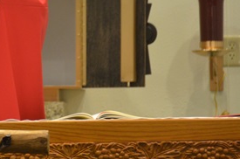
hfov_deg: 3.0
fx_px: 4643
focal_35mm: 698
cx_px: -18
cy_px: 66
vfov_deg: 2.0
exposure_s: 1/25
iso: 1600
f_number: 5.6
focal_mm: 200
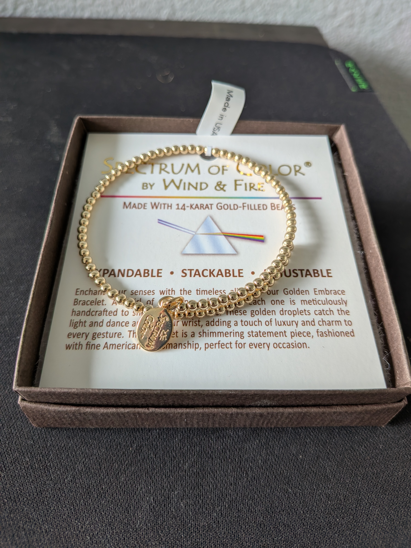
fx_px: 380
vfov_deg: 71.6
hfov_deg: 56.8
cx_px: 206
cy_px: 274
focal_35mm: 24
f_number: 1.7
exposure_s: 1/146
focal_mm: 4.53
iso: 36
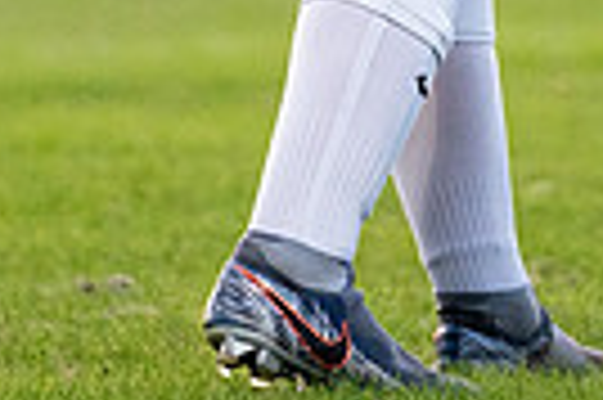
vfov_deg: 1.2
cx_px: 549
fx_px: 18921
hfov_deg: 1.8
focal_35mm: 1131
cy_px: -661
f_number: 2.8
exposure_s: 1/1600
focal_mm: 198
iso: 1250
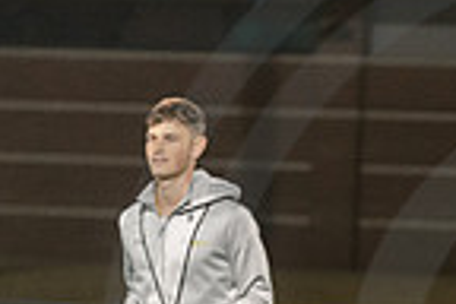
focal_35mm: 807
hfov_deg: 2.6
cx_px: 659
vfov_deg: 1.7
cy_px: 397
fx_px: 10221
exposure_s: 1/400
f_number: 2.8
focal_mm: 200
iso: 2500
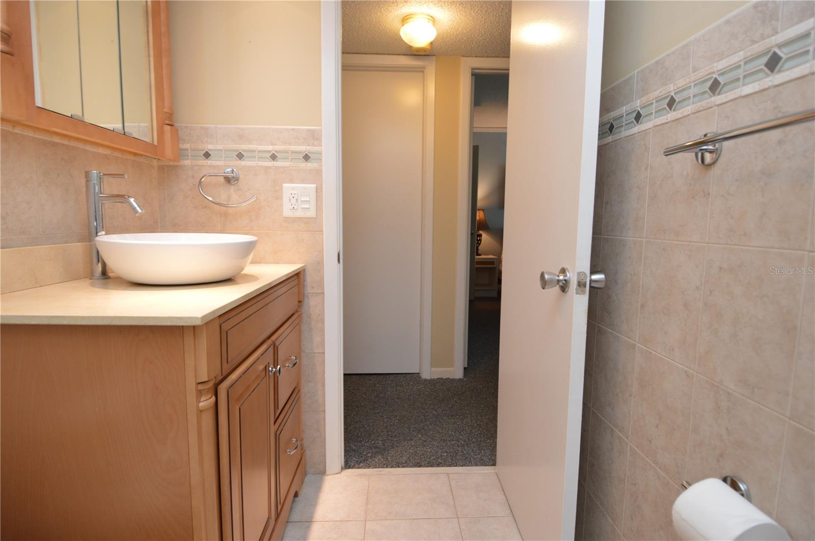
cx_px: 408
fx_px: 407
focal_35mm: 18
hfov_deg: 90.1
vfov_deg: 67.3
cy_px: 270
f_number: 4
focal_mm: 12
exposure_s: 1/60
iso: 400
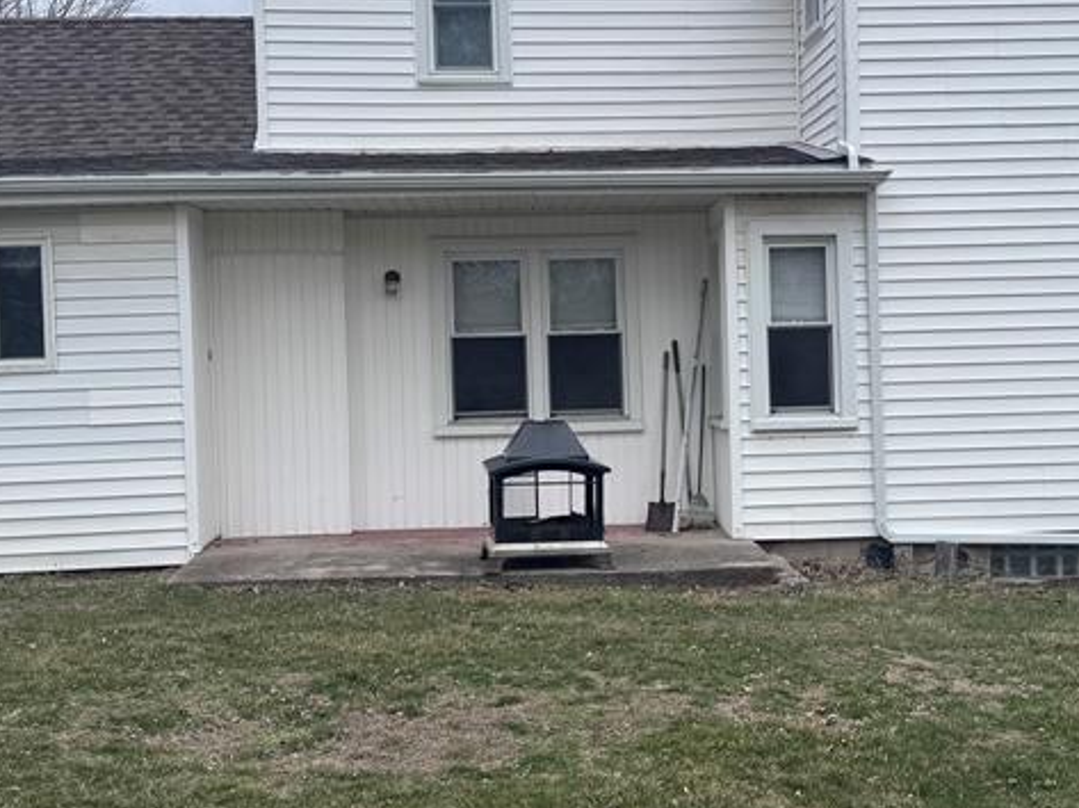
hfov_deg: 36.7
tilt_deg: +3.2
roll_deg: +2.5
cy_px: 356
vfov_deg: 28.0
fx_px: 1620
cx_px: 641
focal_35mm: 52
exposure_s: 1/2604
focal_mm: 6.76
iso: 80
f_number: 1.78
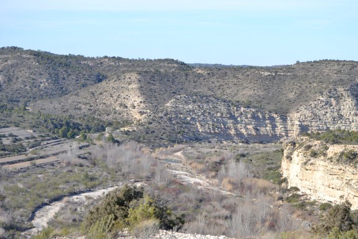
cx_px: 203
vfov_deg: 13.9
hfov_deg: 20.7
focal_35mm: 99
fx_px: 980
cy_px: 128
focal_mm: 55
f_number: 5.6
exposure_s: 1/320
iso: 100
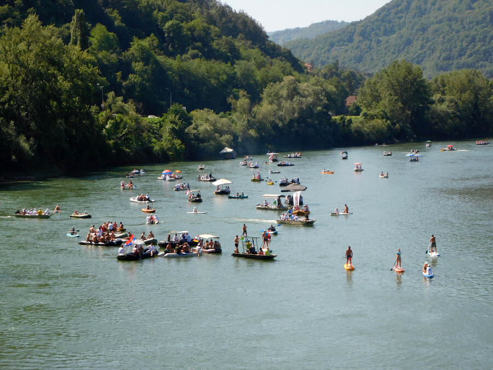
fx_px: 1296
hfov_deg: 21.5
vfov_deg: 16.2
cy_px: 185
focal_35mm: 91
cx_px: 246
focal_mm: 16.1
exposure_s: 1/640
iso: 125
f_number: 4.5
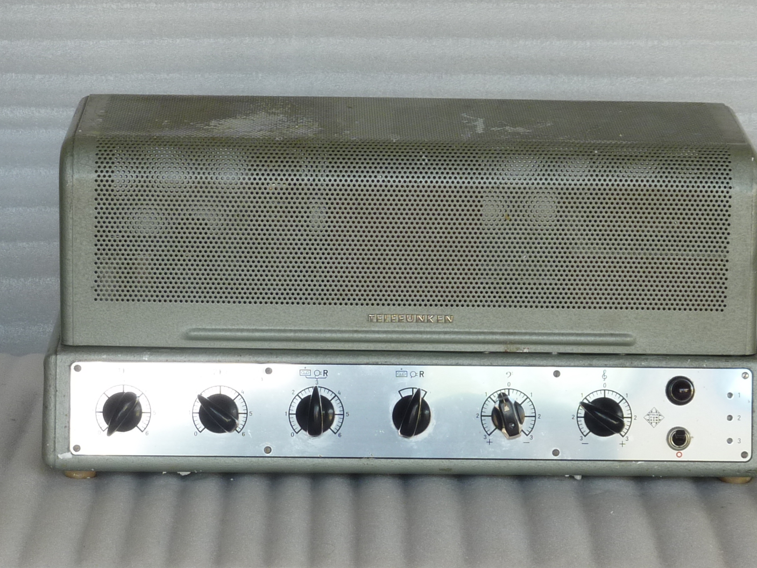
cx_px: 417
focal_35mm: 149
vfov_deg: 10.0
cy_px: 290
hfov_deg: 13.3
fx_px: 3258
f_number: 4.1
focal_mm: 11.9
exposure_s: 1/60
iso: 80
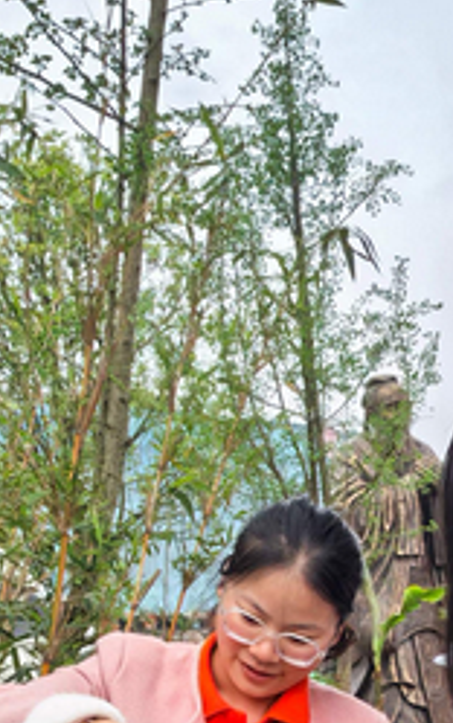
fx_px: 1814
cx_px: 317
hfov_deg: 14.2
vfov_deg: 21.4
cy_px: 790
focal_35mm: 92
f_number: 1.9
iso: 50
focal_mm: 5.52
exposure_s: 1/864
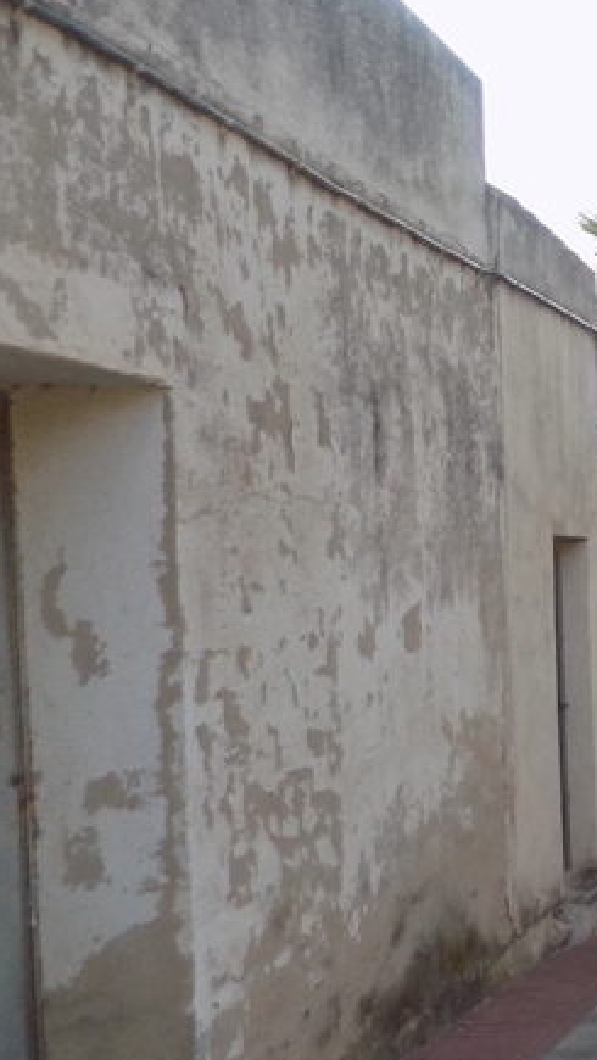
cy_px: 609
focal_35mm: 59
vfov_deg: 35.4
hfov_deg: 15.8
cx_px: 1218
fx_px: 1659
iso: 80
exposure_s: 1/250
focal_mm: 4
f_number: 3.1
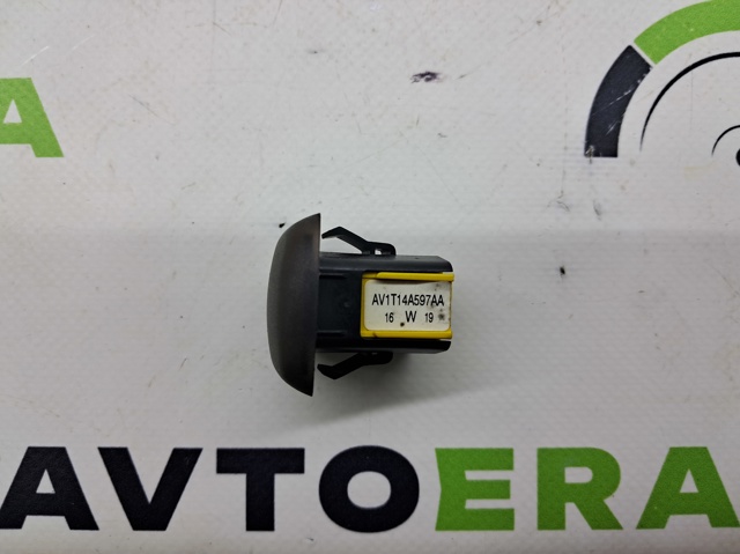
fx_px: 577
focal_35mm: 27
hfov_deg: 65.4
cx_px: 370
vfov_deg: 51.3
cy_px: 277
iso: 50
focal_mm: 4
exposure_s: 1/100
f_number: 1.8
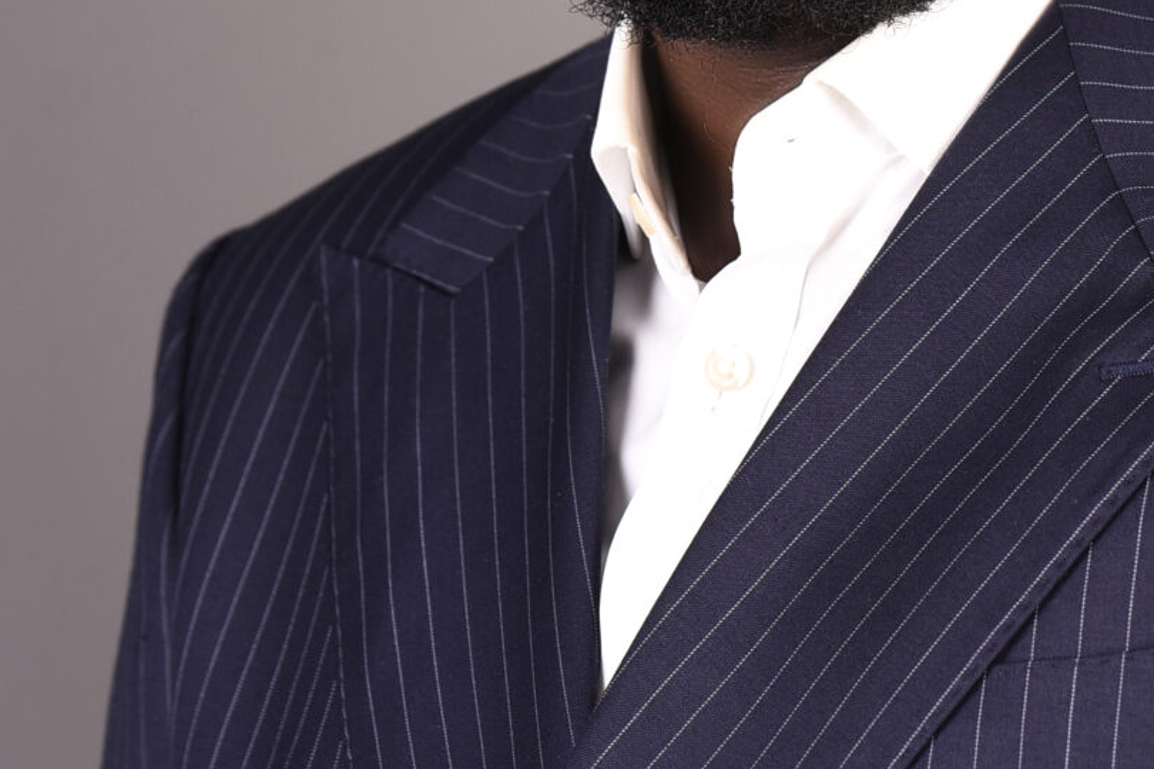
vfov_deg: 8.7
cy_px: 51
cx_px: 972
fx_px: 5064
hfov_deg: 12.9
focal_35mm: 158
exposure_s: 1/160
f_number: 4.5
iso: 160
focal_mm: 50
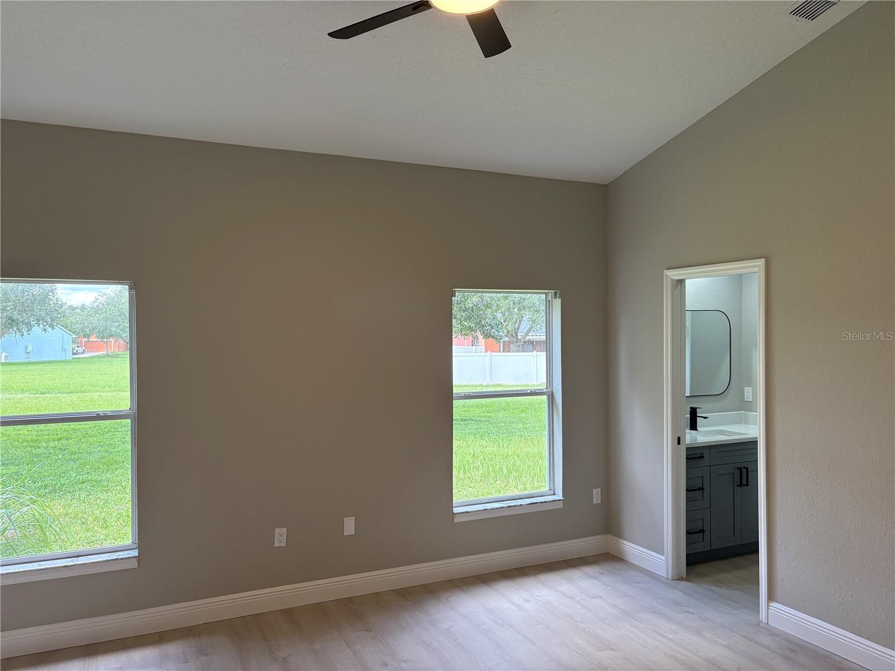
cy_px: 336
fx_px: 672
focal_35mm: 26
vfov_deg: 53.1
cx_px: 448
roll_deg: +0.5
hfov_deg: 67.3
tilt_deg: +0.2
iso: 125
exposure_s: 1/207
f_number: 1.6
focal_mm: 5.96
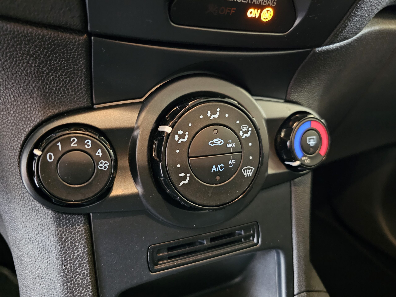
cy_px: 148
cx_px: 198
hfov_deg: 73.9
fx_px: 263
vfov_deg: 58.9
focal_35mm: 23
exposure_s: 1/20
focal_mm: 6.3
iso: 1250
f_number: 1.7
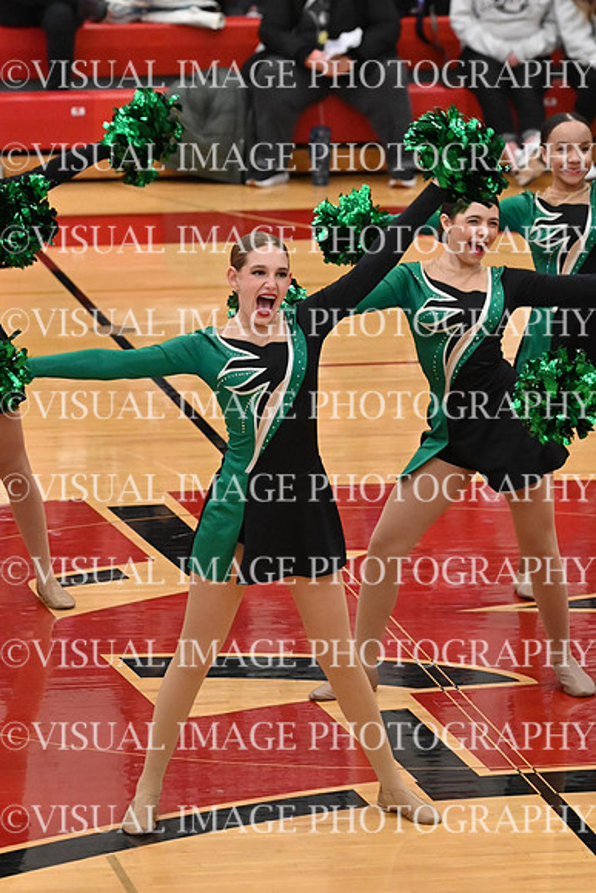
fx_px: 5956
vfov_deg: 8.6
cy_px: 446
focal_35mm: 240
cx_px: 298
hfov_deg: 5.7
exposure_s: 1/400
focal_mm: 160
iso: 8000
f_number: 4
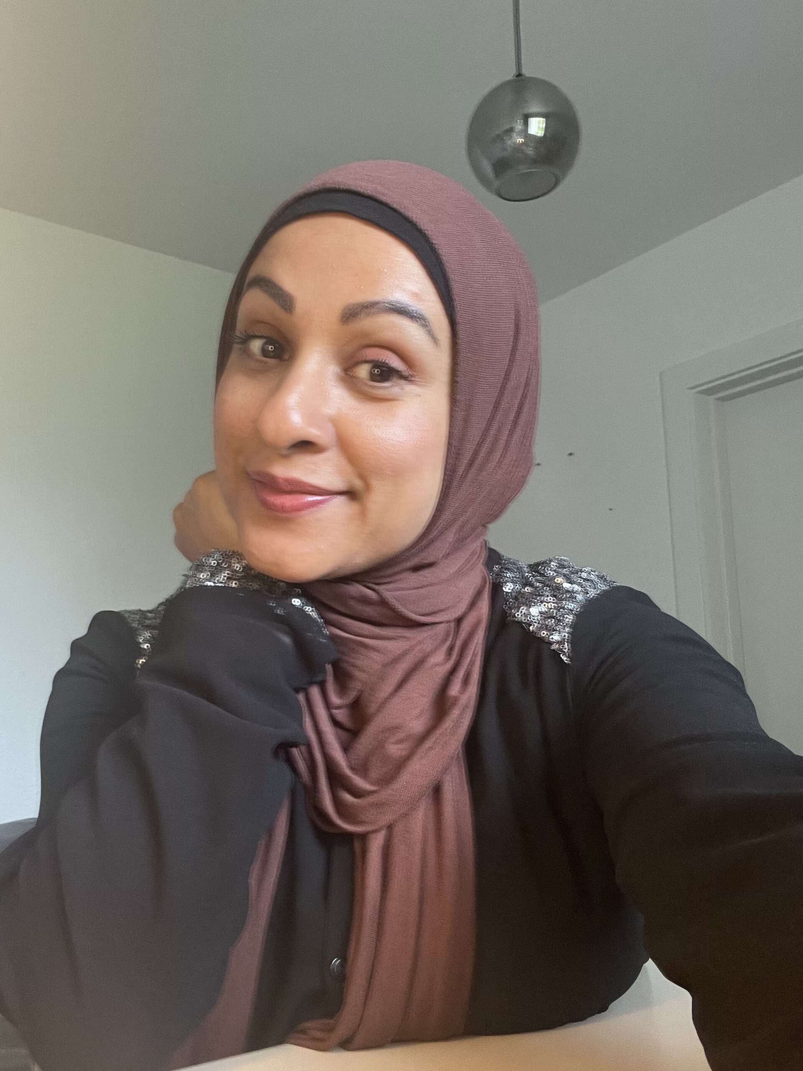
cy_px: 536
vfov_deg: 60.0
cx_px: 402
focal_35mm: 30
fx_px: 928
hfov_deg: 46.8
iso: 125
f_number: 2.2
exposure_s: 1/60
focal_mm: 2.71
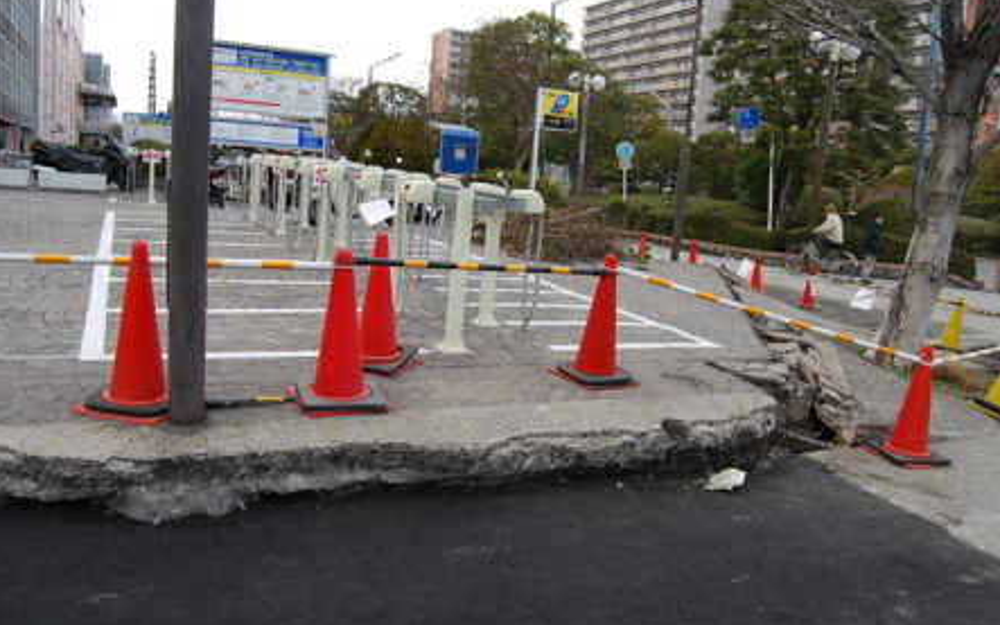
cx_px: 499
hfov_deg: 66.5
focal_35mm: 28
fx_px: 763
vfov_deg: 44.6
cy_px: 308
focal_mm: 18
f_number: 5.6
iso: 160
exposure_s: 1/125
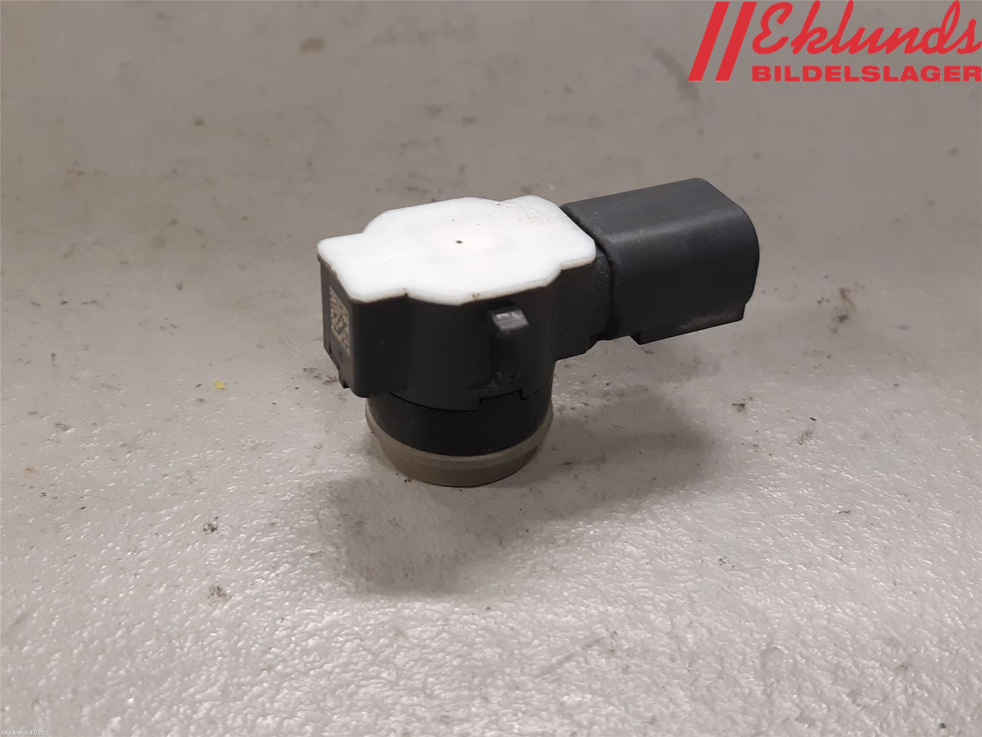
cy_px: 368
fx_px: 738
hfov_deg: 67.3
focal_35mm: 26
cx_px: 491
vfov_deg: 53.1
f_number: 1.7
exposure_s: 1/50
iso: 125
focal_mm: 3.93
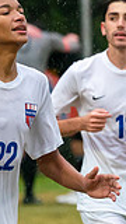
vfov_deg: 1.9
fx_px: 6848
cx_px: 332
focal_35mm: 1153
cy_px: 147
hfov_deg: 1.1
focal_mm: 247
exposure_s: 1/1000
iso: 3200
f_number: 5.6
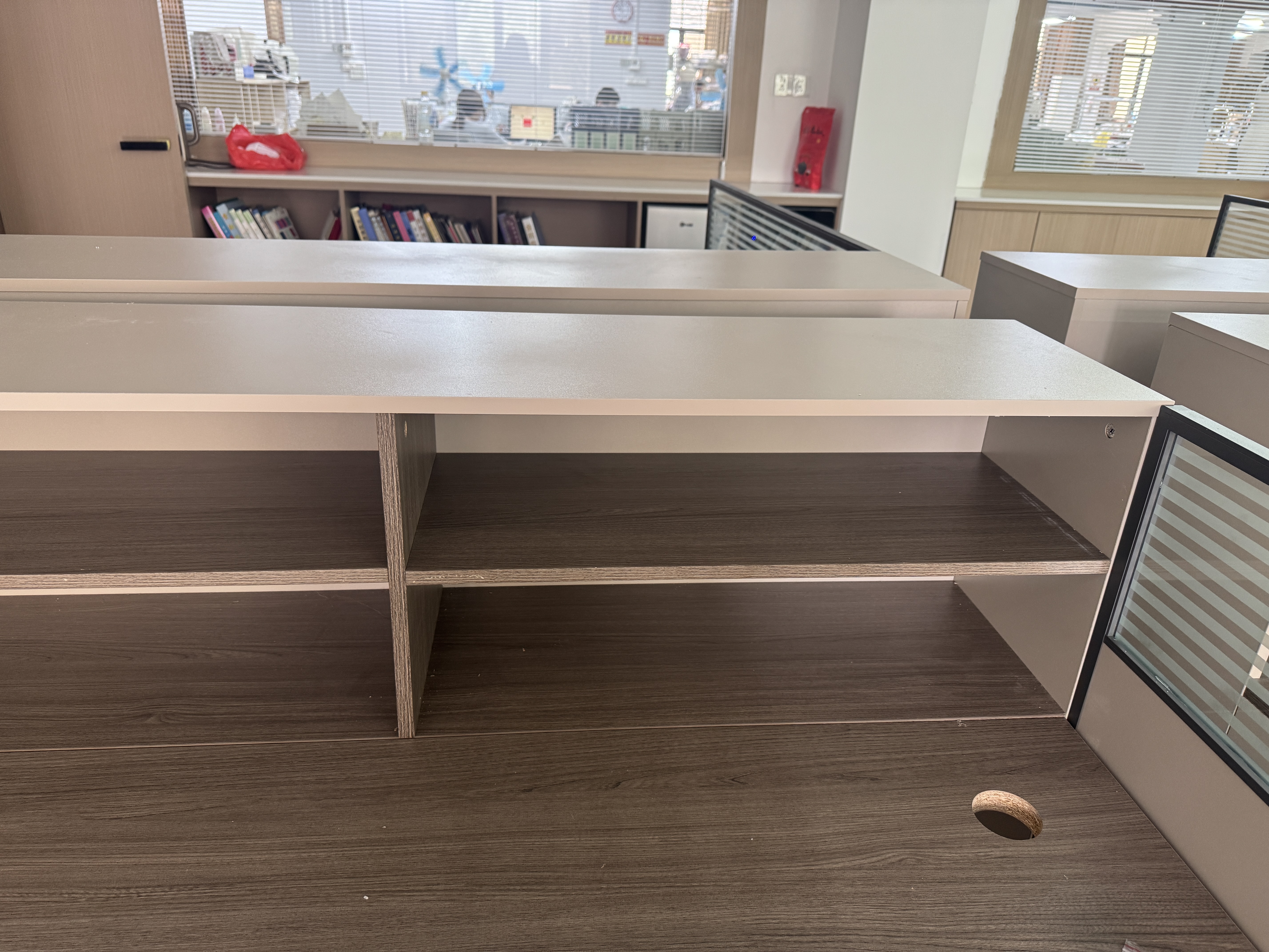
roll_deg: -2.4
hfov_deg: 71.6
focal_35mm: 24
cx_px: 634
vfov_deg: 56.8
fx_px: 880
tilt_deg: -23.9
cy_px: 476
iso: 250
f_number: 1.78
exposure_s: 1/50
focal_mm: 6.76
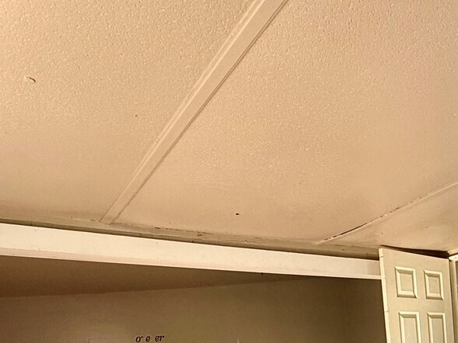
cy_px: 428
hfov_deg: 43.5
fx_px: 503
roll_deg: +4.0
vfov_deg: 30.8
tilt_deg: -5.8
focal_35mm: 38
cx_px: 435
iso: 64
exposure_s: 1/102
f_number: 2.2
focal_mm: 2.22
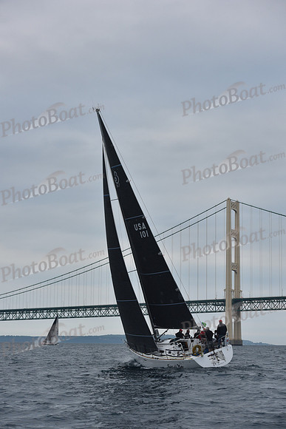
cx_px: 143
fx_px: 834
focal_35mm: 70
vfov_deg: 28.8
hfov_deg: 19.5
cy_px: 214
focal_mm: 70
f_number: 6.3
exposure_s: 1/800
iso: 400
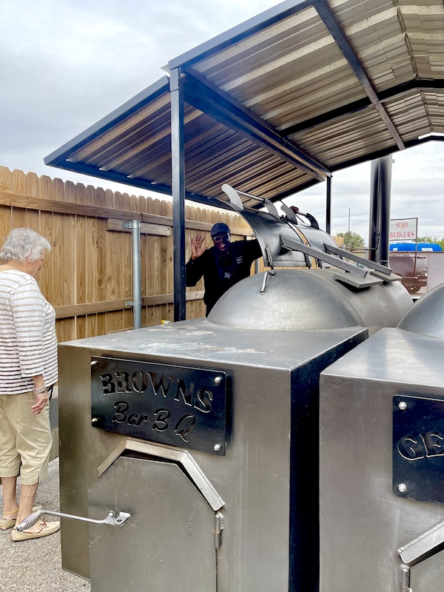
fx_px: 428
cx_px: 222
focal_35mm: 25
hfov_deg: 54.9
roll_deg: -0.5
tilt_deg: -4.6
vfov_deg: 69.4
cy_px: 296
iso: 32
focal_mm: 5.1
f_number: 1.6
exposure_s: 1/881
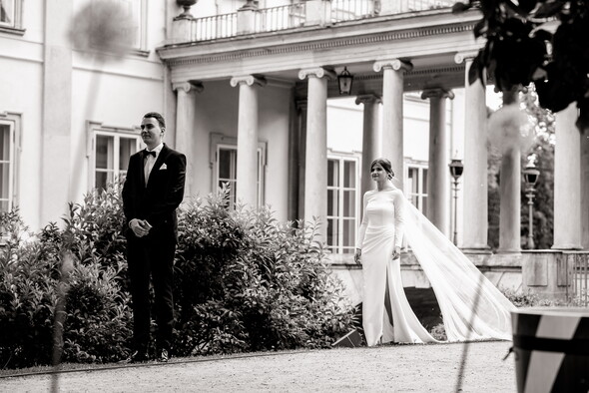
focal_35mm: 85
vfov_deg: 16.1
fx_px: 1391
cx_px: 294
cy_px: 196
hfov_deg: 23.9
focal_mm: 85
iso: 250
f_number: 3.5
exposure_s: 1/500
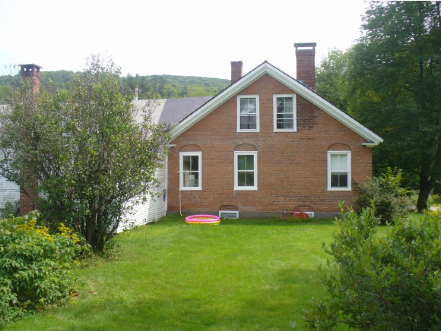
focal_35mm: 37
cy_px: 166
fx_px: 472
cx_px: 220
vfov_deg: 38.7
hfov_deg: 50.1
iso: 80
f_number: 5.6
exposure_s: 1/125
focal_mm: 6.1
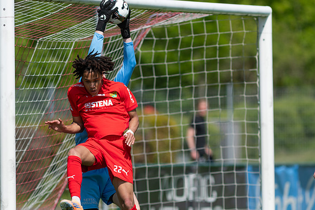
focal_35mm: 483
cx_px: 158
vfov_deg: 2.8
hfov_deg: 4.3
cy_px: 105
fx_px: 4225
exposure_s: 1/1600
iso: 100
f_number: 3.2
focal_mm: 300
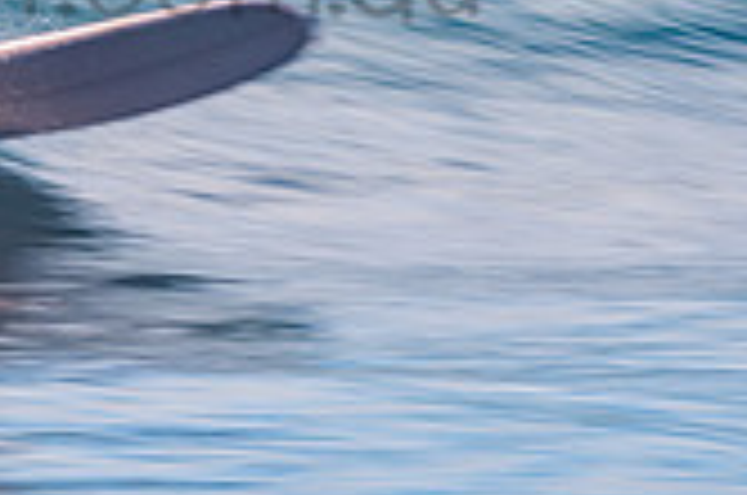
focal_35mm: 1752
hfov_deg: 1.2
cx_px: 4
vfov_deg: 0.8
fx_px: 36284
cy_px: -88
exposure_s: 1/20
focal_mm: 500
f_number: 10
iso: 31
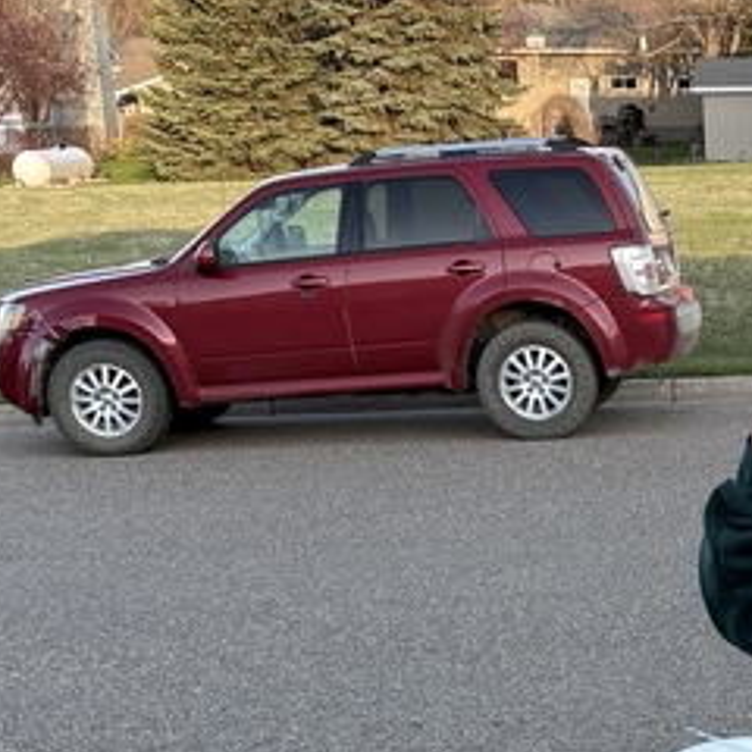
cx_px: 953
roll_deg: -0.3
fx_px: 2409
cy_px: 890
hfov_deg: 16.8
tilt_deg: -17.1
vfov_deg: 17.0
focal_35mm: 98
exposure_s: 1/482
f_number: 1.6
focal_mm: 5.96
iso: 64
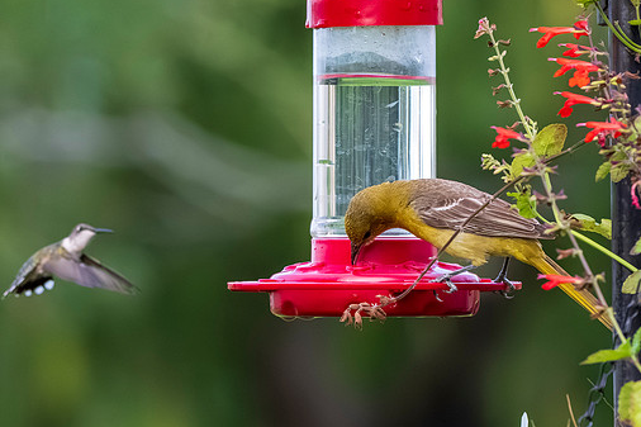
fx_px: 13919
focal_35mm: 782
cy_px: 235
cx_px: 148
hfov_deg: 2.6
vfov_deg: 1.8
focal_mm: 320
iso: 8000
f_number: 9
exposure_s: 1/2000
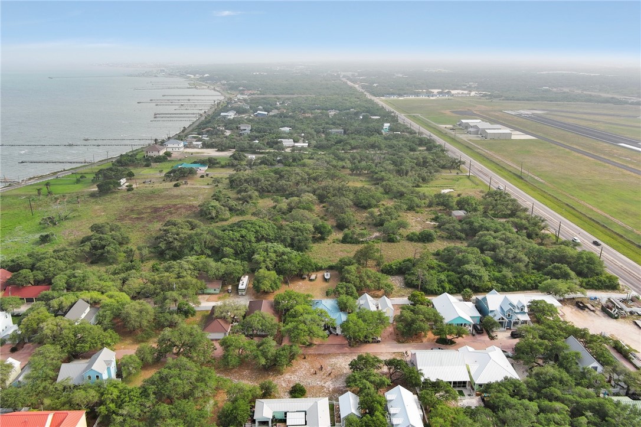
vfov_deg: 44.9
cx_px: 320
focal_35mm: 29
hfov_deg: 63.7
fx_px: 516
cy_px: 214
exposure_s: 1/40
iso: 100
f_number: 2.8
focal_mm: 10.57
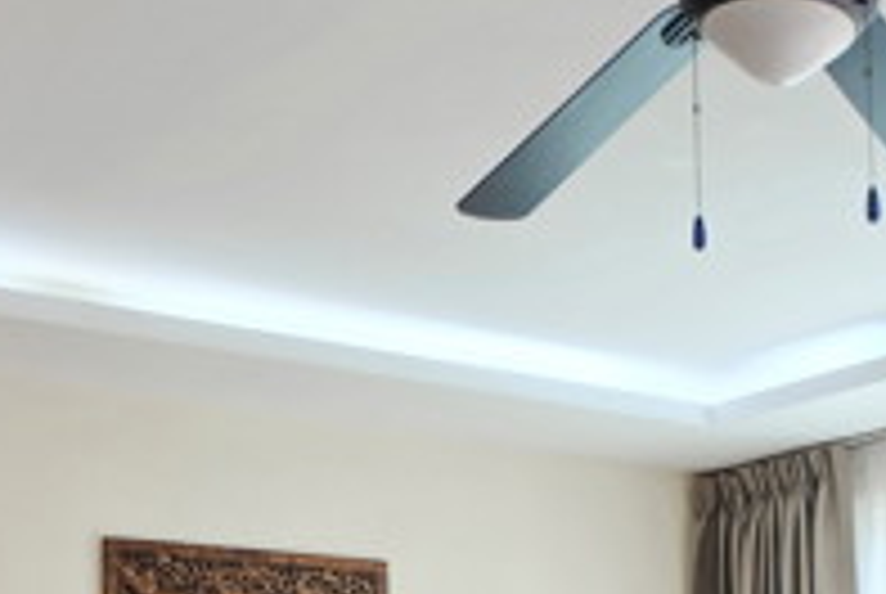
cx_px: 711
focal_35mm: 73
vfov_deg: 17.4
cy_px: 814
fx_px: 1799
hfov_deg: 27.1
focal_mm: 16
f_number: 3.5
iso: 400
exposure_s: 1/60
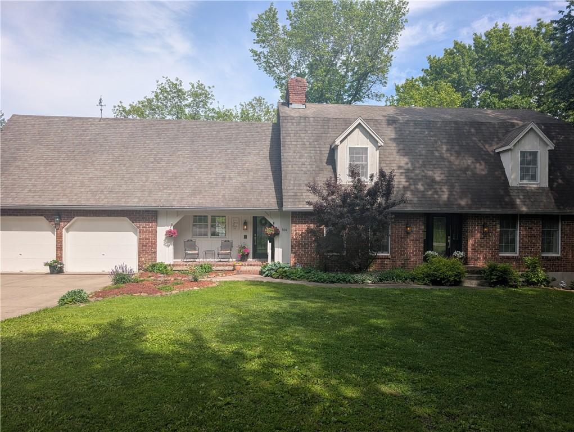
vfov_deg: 56.9
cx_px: 287
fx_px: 398
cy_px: 216
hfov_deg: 71.5
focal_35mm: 24
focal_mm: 6.9
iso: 23
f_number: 1.68
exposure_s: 1/798
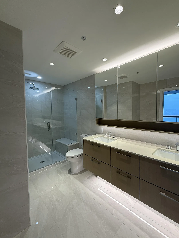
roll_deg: +0.0
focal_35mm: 15
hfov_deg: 81.7
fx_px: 103
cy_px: 117
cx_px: 92
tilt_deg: -3.0
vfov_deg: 98.2
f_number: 2.2
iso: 100
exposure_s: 1/120
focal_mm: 2.22
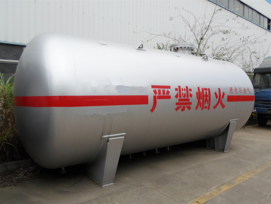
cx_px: 136
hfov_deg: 69.4
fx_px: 196
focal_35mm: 25
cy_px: 102
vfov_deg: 54.9
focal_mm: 4.5
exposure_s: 1/350
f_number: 2.5
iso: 80
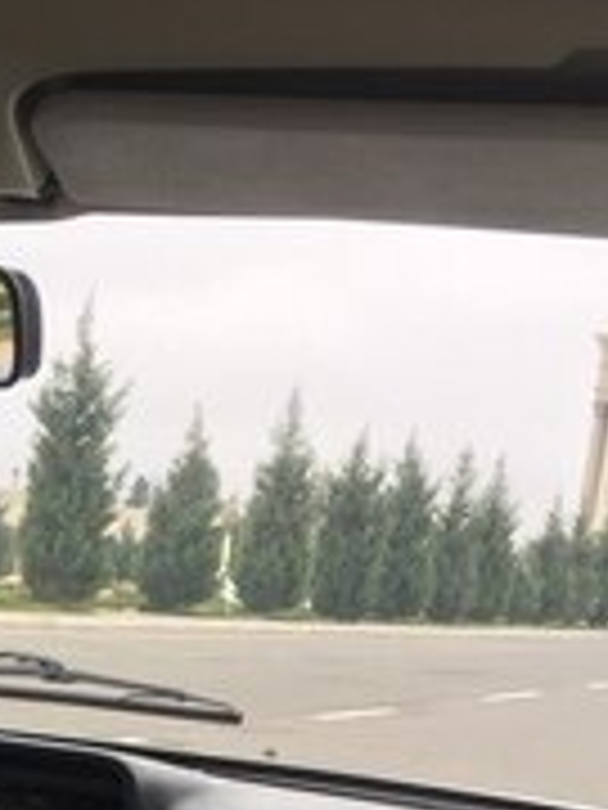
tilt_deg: -14.8
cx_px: -59
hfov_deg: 17.8
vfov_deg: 21.8
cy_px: 1071
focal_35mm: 80
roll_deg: -4.6
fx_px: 1874
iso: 40
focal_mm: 4.15
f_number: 2.2
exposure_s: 1/50
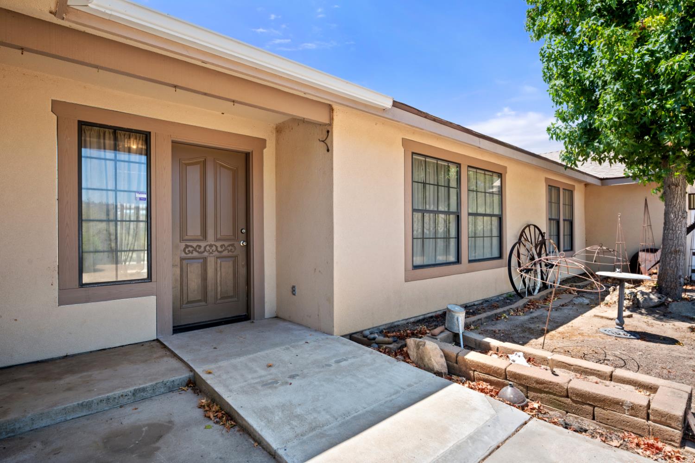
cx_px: 348
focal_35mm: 19
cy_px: 232
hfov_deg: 86.9
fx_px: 367
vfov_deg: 64.5
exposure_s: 1/80
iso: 250
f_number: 9
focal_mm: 19
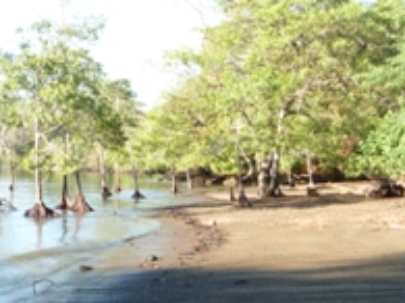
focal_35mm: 69
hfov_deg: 27.9
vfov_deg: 21.0
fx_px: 807
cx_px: 282
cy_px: 253
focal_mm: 5.2
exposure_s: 1/125
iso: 100
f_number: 4
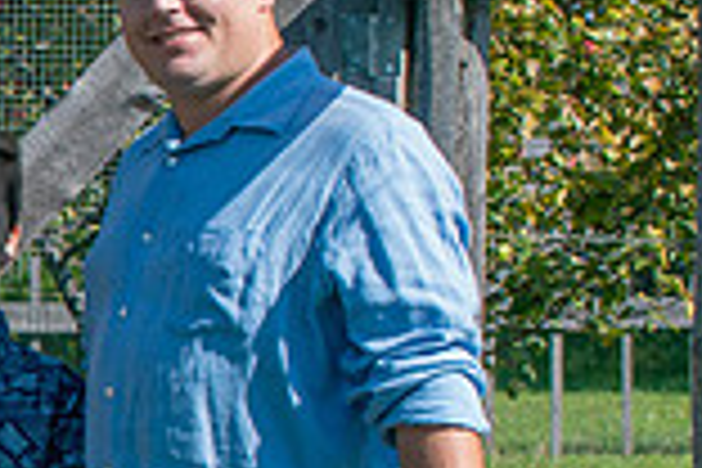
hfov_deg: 9.7
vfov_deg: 6.8
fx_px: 3919
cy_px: 461
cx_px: -580
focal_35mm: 201
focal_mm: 36
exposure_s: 1/320
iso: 200
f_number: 9
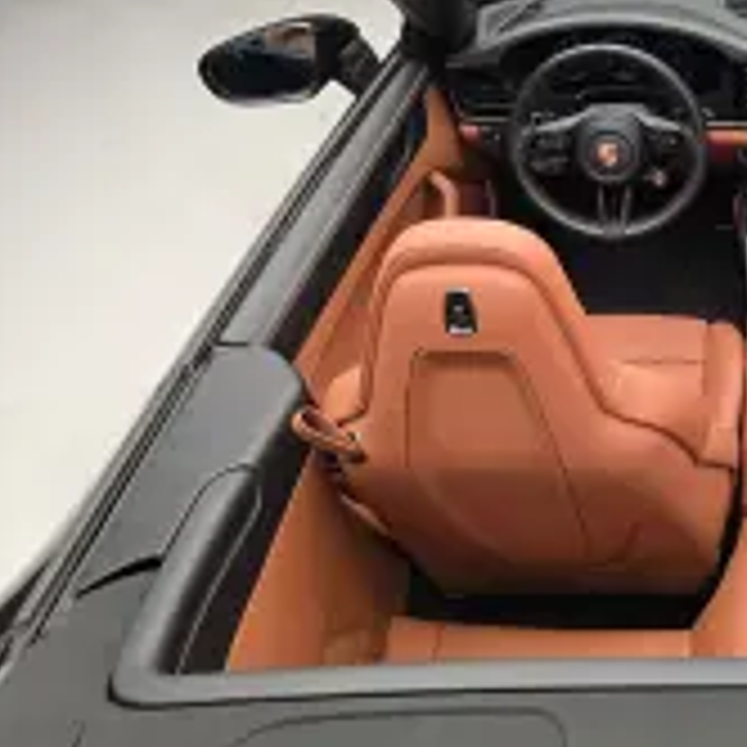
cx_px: 788
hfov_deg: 34.1
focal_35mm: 44
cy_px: 230
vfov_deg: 37.8
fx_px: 1074
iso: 200
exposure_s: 1/180
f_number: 1.7
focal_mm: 6.3
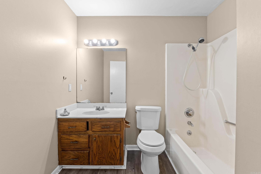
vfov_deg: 75.1
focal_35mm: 16
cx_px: 130
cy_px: 87
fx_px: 113
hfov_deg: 98.2
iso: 400
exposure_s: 1/6
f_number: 7.1
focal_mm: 10.4
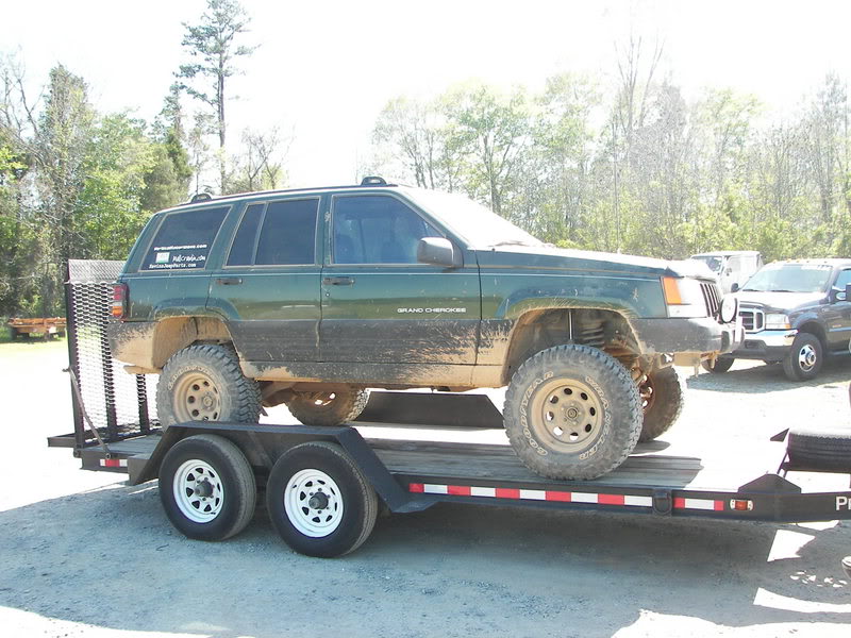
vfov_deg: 39.7
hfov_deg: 51.4
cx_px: 426
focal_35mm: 36
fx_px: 885
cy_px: 319
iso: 50
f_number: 2.8
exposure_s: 1/160
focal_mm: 6
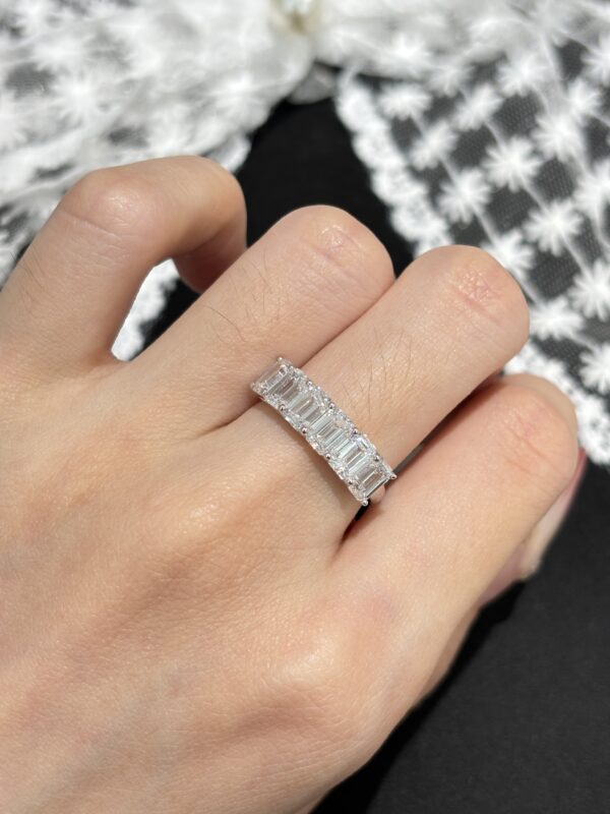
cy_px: 407
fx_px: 1222
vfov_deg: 36.8
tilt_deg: -59.5
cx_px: 305
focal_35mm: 52
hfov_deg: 28.0
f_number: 1.6
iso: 32
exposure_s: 1/100
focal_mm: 5.96
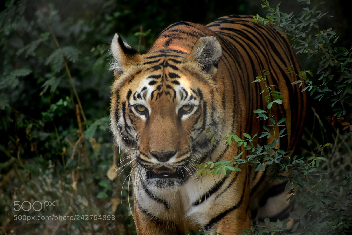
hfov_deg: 4.6
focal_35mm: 450
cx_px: 176
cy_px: 118
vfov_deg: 3.1
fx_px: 4400
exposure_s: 1/320
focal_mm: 300
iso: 800
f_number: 6.3
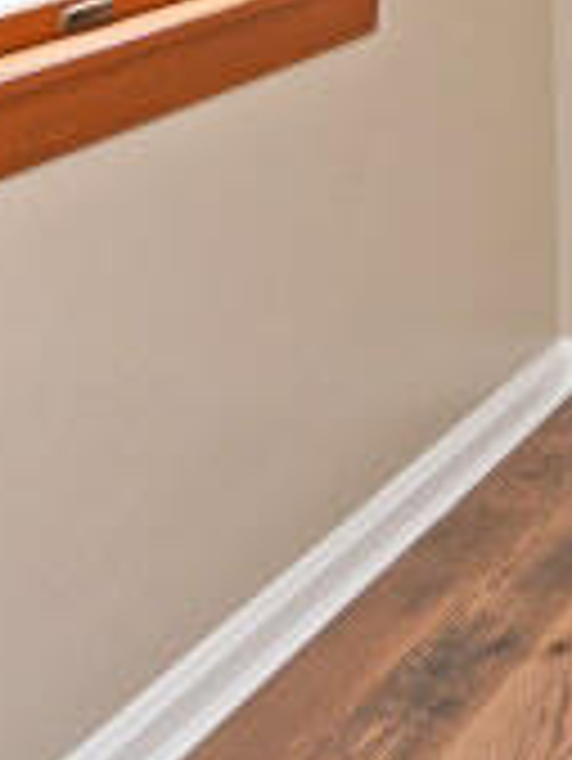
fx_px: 1848
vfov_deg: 20.1
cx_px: 1335
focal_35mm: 84
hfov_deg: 13.4
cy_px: -376
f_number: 4.5
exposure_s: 1/80
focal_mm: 14
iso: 200
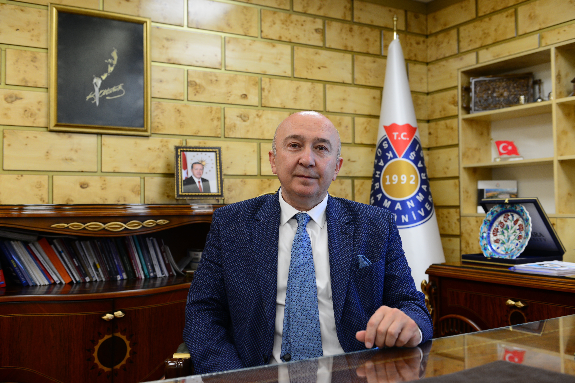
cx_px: 288
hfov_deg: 50.7
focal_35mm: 38
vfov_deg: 35.1
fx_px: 607
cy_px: 192
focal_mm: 38
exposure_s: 1/125
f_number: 4
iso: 800
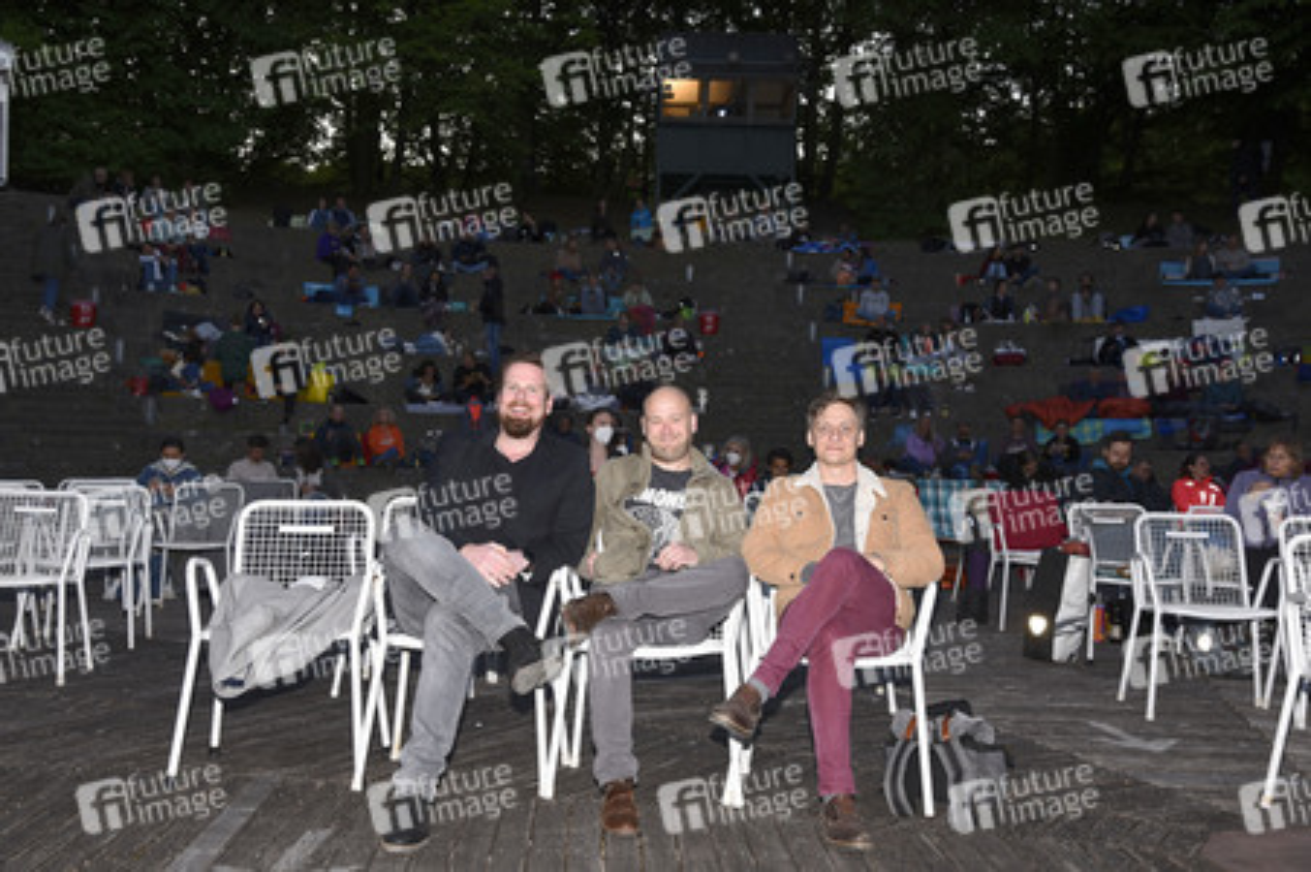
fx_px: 1456
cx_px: 656
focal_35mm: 40
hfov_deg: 48.5
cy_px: 436
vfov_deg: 33.4
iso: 250
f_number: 6.3
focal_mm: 40
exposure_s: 1/60
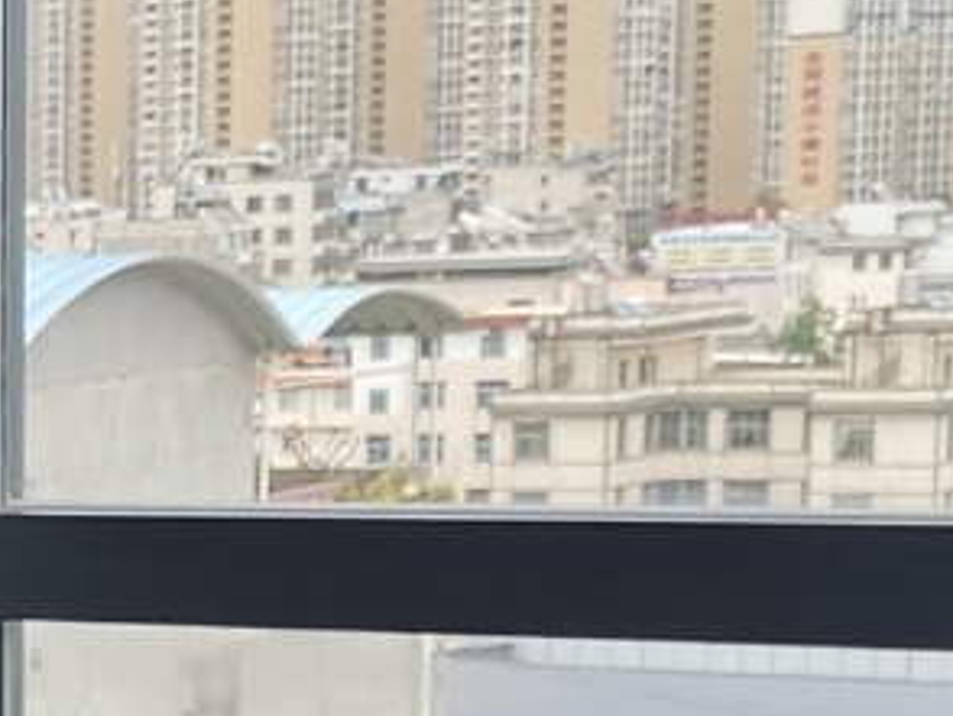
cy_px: 931
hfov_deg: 11.6
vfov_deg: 9.9
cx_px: -1146
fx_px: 4050
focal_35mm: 147
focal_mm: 5.5
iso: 50
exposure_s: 1/281
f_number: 1.8
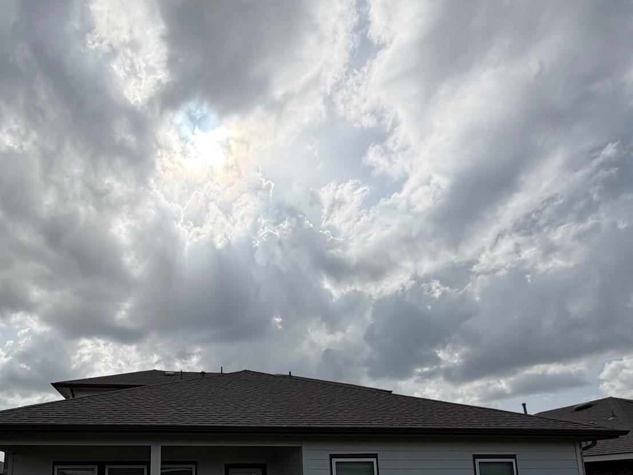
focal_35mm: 26
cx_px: 229
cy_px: 412
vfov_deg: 48.4
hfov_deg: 66.1
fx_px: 475
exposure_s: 1/1961
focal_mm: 2.22
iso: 20
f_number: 2.2
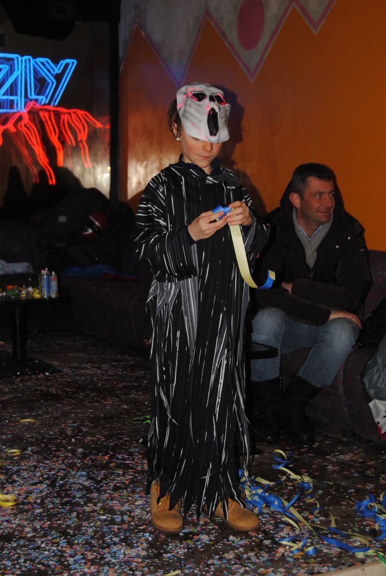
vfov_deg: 33.4
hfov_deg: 22.7
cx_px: 193
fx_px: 962
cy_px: 288
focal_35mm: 60
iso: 200
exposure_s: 1/60
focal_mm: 40
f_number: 5
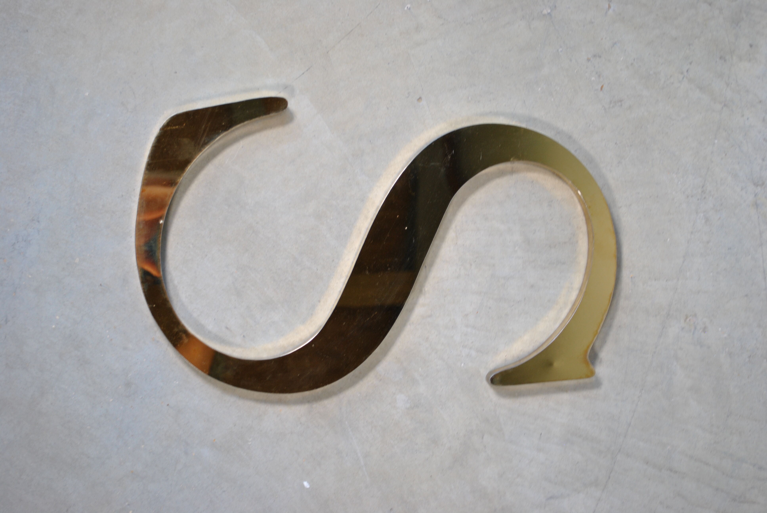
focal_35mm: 57
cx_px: 384
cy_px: 256
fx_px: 1216
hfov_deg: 35.0
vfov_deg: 23.8
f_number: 5
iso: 200
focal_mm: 38
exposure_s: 1/40
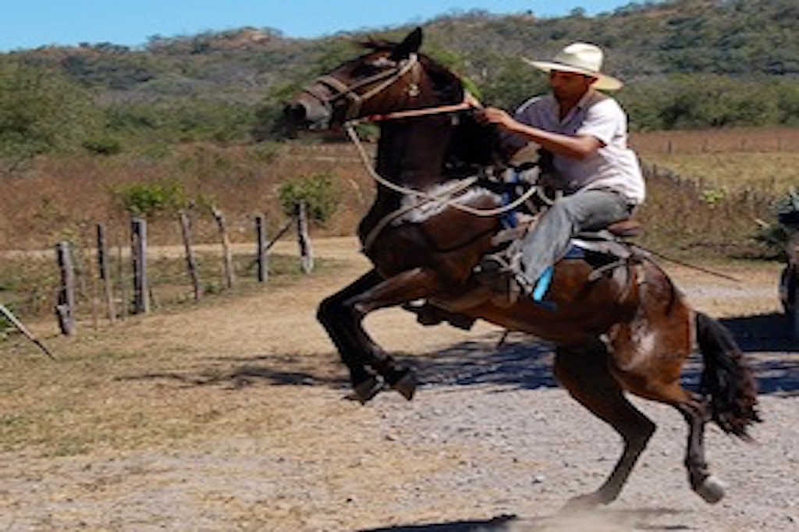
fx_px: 1131
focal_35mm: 51
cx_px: 400
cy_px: 266
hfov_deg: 38.9
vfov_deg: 26.5
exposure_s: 1/320
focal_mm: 34
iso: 200
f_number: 10
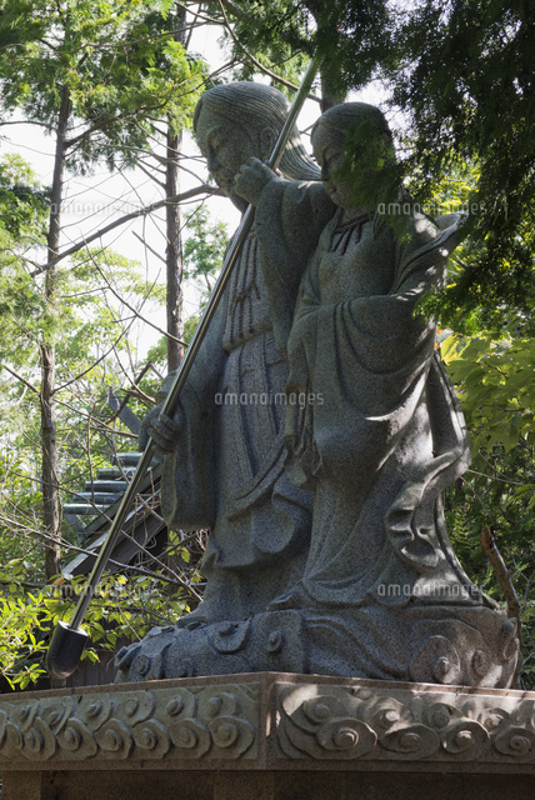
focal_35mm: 62
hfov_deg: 22.0
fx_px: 1379
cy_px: 400
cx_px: 268
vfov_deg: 32.4
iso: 100
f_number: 11
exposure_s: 1/8
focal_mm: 62
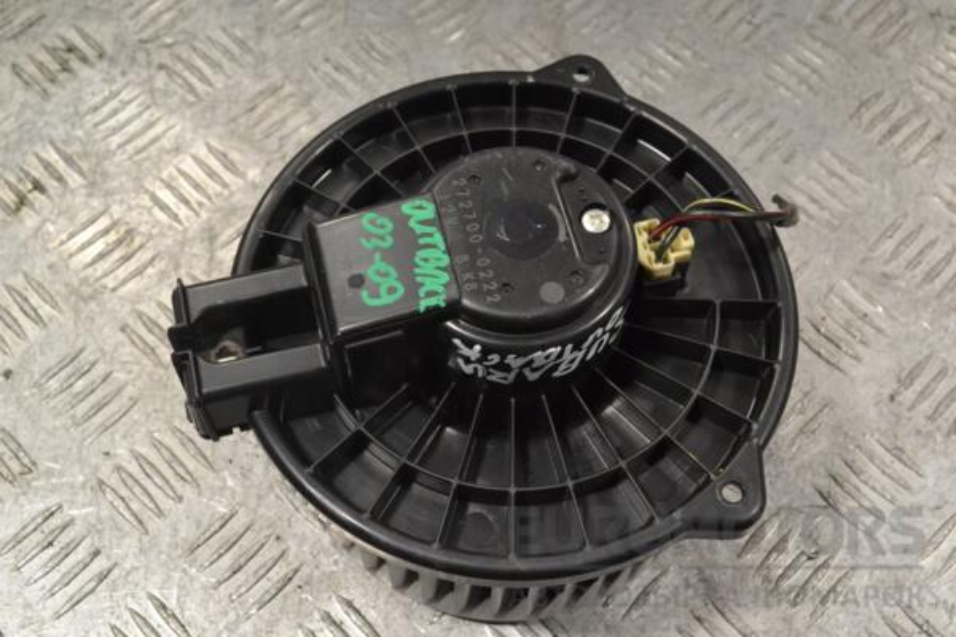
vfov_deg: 29.9
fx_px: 1195
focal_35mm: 45
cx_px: 478
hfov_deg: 43.6
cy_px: 318
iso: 3200
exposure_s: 1/320
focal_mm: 30
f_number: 9
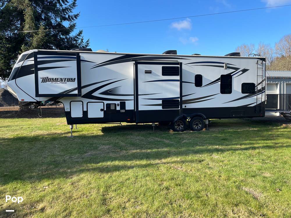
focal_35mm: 26
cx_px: 146
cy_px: 109
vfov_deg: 53.1
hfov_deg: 67.3
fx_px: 219
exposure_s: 1/1473
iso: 32
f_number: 1.6
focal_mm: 4.2
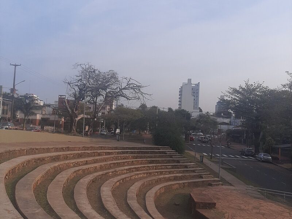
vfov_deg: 51.4
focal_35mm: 27
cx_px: 146
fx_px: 228
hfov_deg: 65.3
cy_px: 110
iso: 40
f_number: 1.7
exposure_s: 1/2309
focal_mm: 3.93
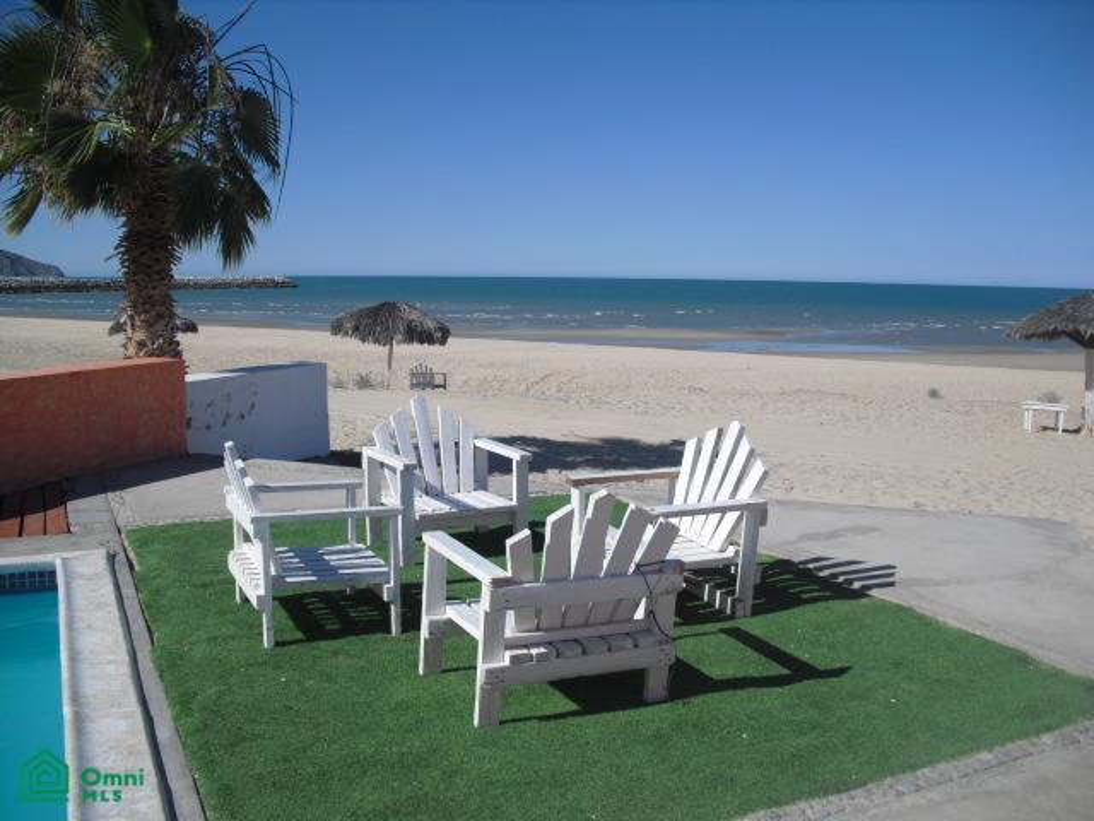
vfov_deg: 39.7
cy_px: 410
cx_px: 547
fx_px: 1138
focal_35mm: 36
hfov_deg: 51.4
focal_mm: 6.3
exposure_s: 1/250
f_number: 7.8
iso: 64
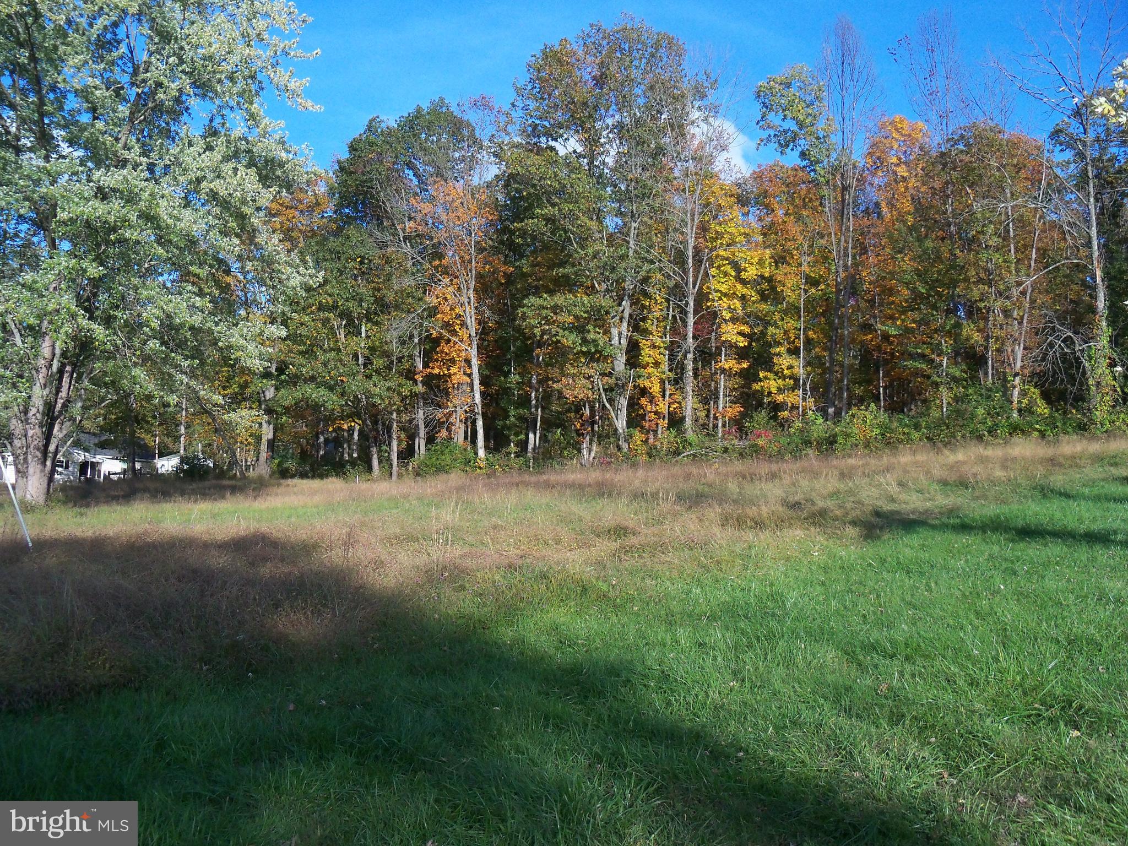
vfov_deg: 40.7
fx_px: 1141
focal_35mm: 35
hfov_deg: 52.6
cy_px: 423
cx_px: 564
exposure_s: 1/1000
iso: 200
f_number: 3.5
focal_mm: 6.2
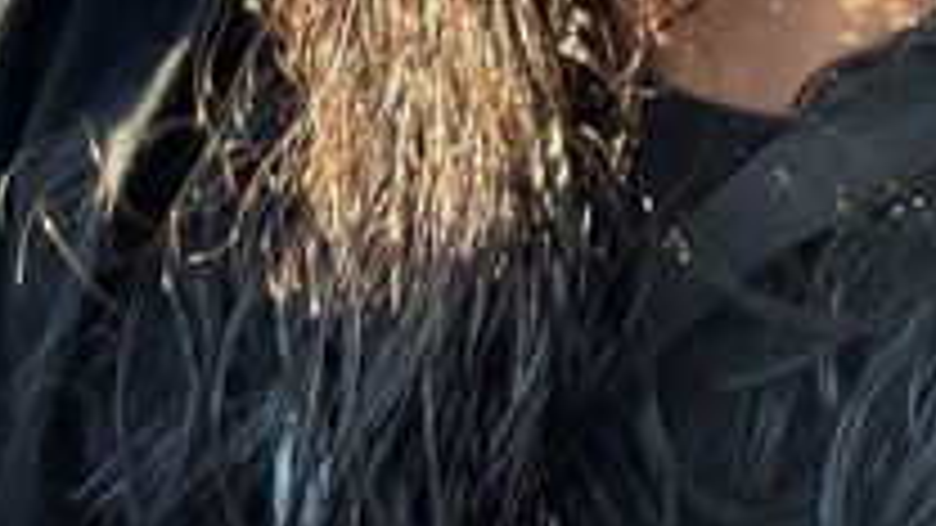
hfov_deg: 22.8
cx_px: 747
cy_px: -411
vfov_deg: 12.1
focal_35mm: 92
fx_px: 2283
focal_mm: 2.69
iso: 80
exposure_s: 1/60
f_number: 1.9
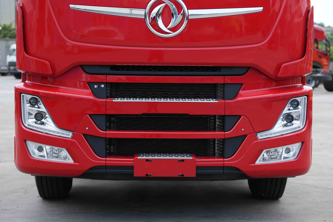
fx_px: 694
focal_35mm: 75
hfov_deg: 27.0
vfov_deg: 18.2
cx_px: 166
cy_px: 111
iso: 200
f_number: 2.8
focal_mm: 50
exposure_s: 1/1250
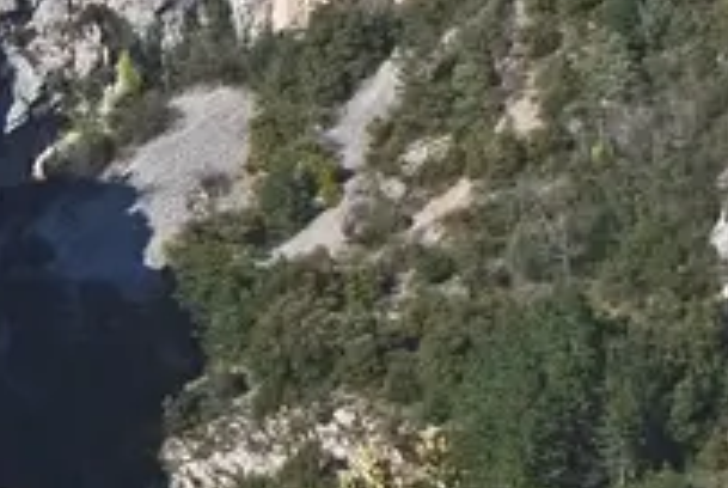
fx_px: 9559
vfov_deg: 2.9
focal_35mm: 472
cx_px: -1216
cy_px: -493
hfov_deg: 4.2
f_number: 6.4
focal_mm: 50
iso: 160
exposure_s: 1/800
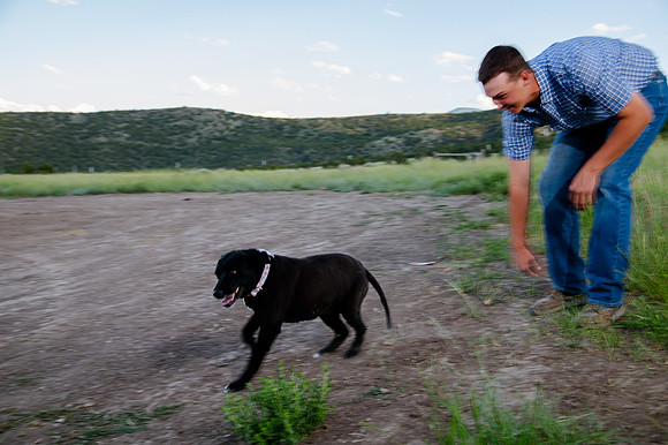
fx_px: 742
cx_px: 334
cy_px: 222
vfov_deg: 33.4
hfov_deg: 48.5
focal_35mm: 40
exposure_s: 1/80
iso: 160
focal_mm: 40
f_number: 5.6
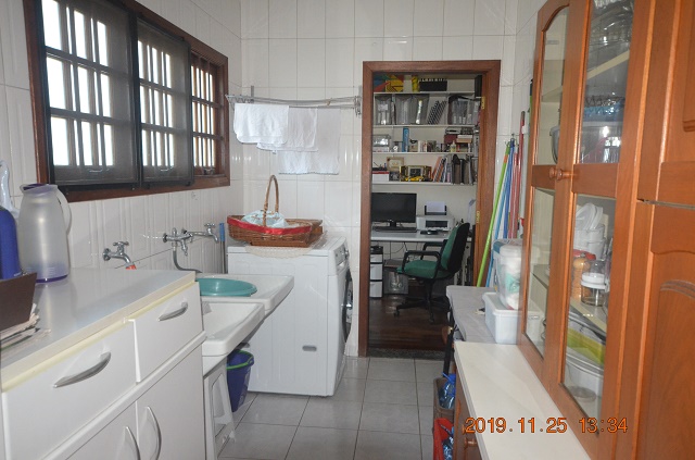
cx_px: 348
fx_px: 520
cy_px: 230
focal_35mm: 27
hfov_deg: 67.5
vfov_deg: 47.7
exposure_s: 1/60
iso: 3200
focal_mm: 18
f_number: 5.3
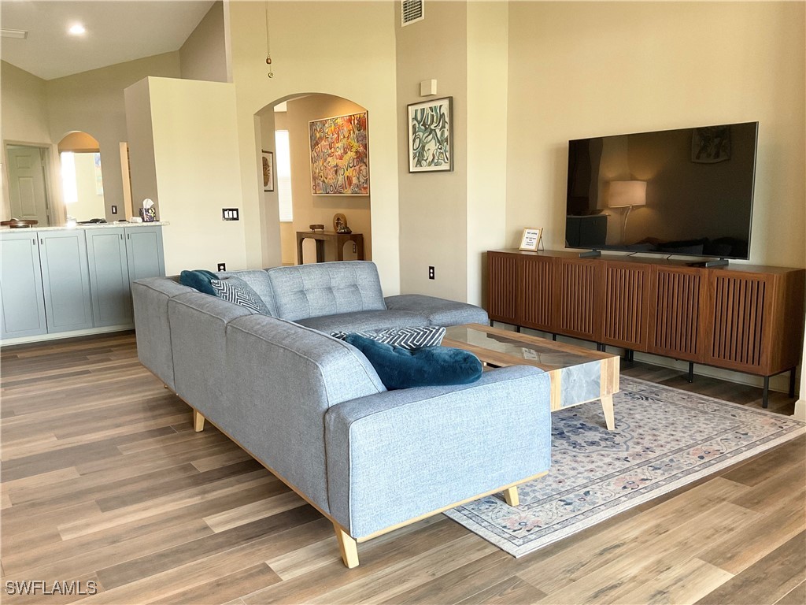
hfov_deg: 61.7
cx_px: 403
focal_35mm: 29
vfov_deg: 48.2
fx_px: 675
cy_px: 302
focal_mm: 3
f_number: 1.8
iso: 125
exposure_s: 1/60
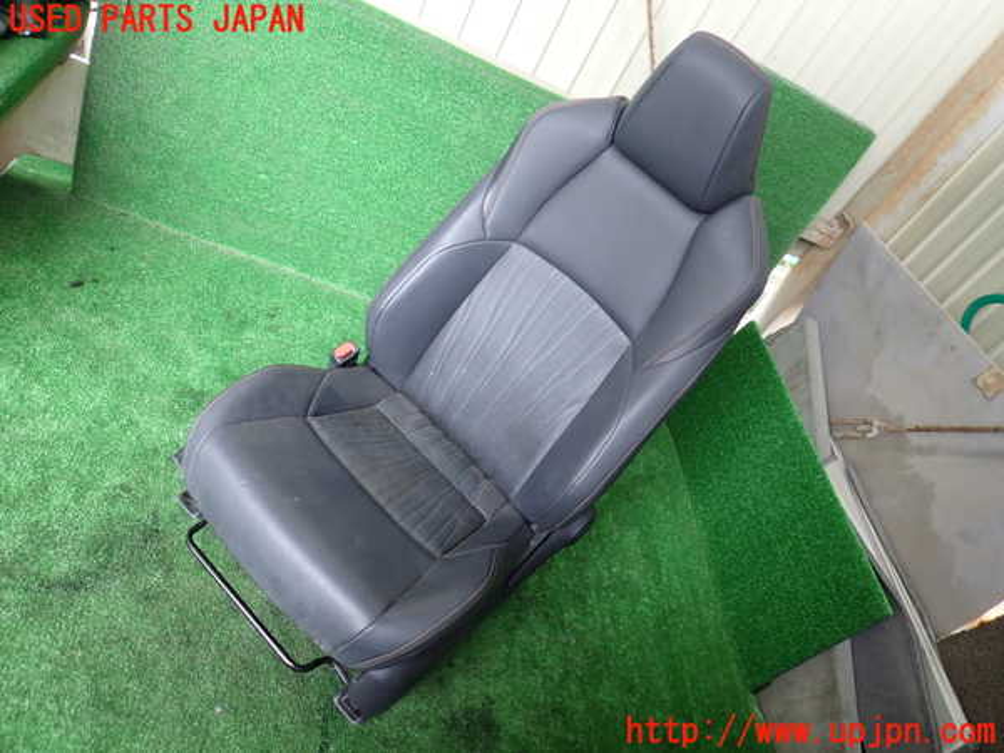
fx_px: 725
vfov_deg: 54.9
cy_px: 376
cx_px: 502
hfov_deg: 69.4
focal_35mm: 25
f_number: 2
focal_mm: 4.5
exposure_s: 1/80
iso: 200
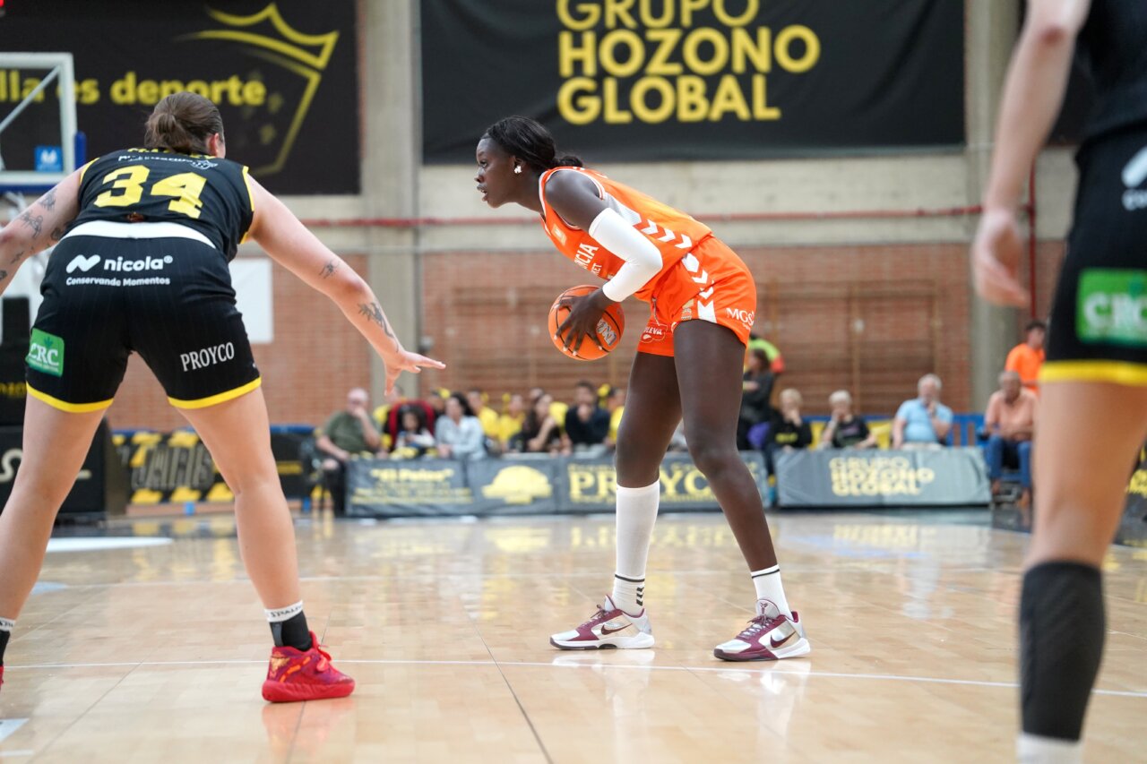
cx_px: 574
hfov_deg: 18.9
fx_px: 3440
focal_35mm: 108
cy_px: 382
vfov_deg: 12.7
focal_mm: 108
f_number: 2.8
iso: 5000
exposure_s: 1/1600
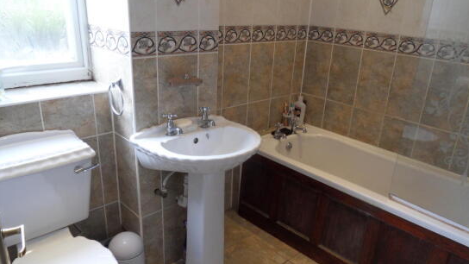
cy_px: 137
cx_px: 250
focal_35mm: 28
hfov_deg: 67.8
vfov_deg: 41.5
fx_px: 348
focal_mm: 4.2
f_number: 3.3
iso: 100
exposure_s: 1/30
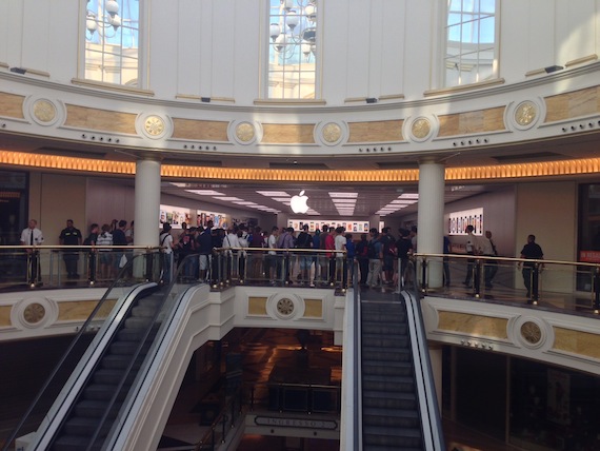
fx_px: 572
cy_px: 226
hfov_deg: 55.3
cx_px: 300
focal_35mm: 33
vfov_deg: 43.0
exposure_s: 1/120
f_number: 2.4
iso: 80
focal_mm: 4.12
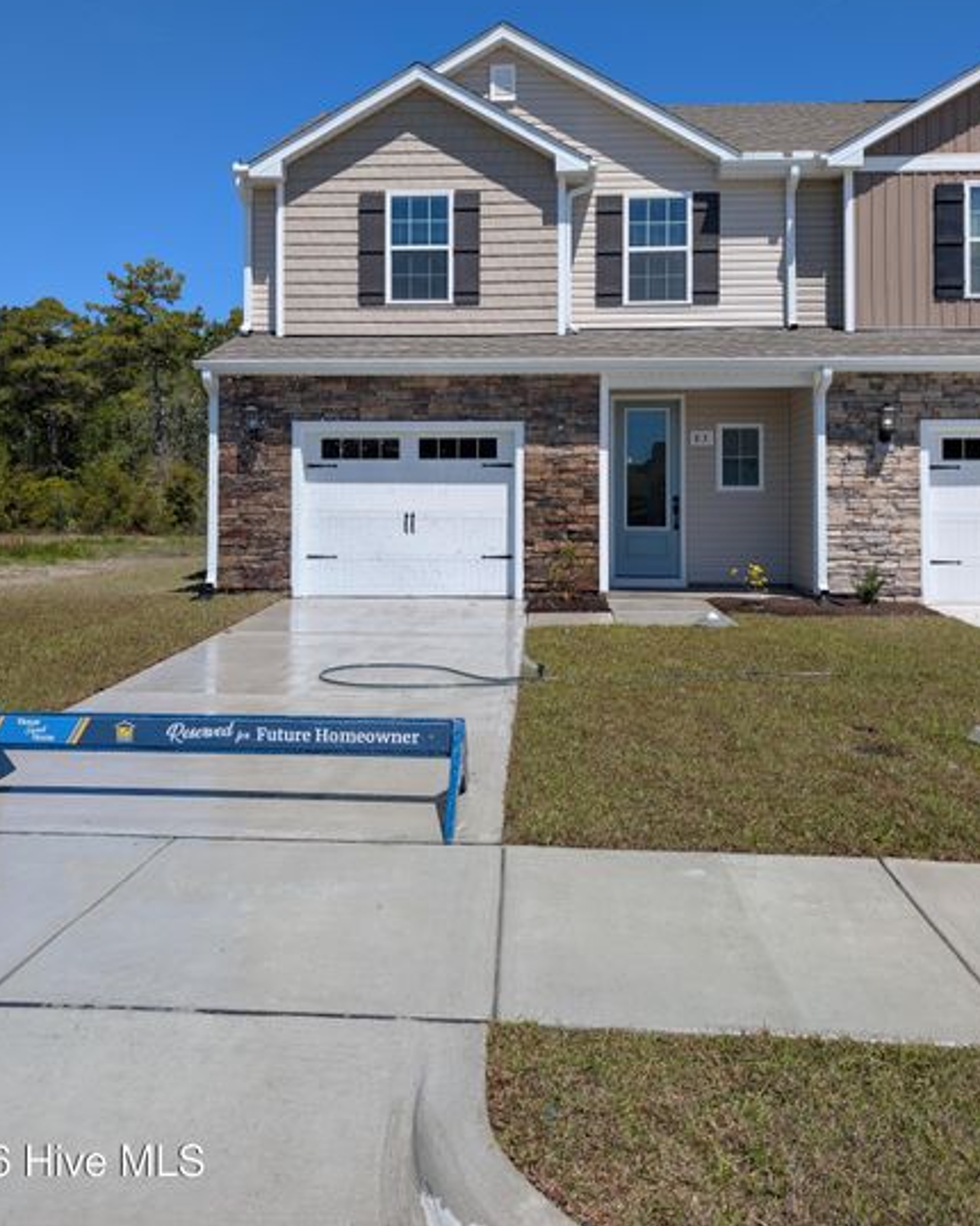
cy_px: 473
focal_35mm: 29
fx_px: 1052
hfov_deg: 49.9
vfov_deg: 59.8
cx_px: 451
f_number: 1.68
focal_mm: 6.9
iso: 21
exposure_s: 1/1517
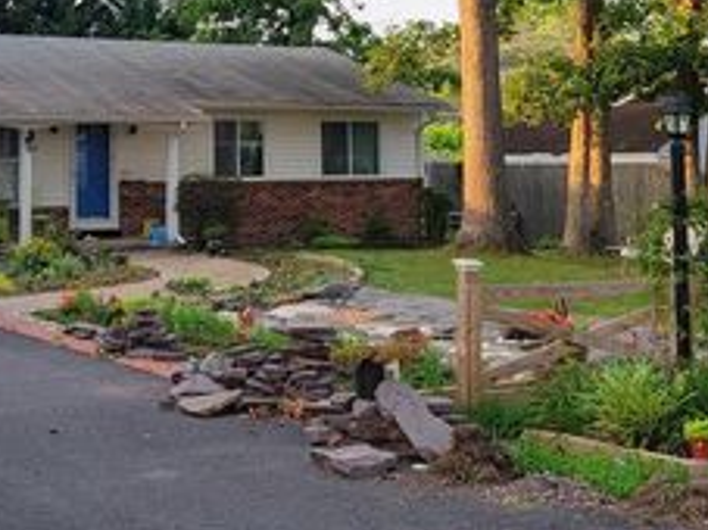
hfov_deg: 28.5
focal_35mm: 68
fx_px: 1390
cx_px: 278
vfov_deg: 21.2
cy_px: 80
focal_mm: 5.4
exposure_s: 1/205
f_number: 1.8
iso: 40
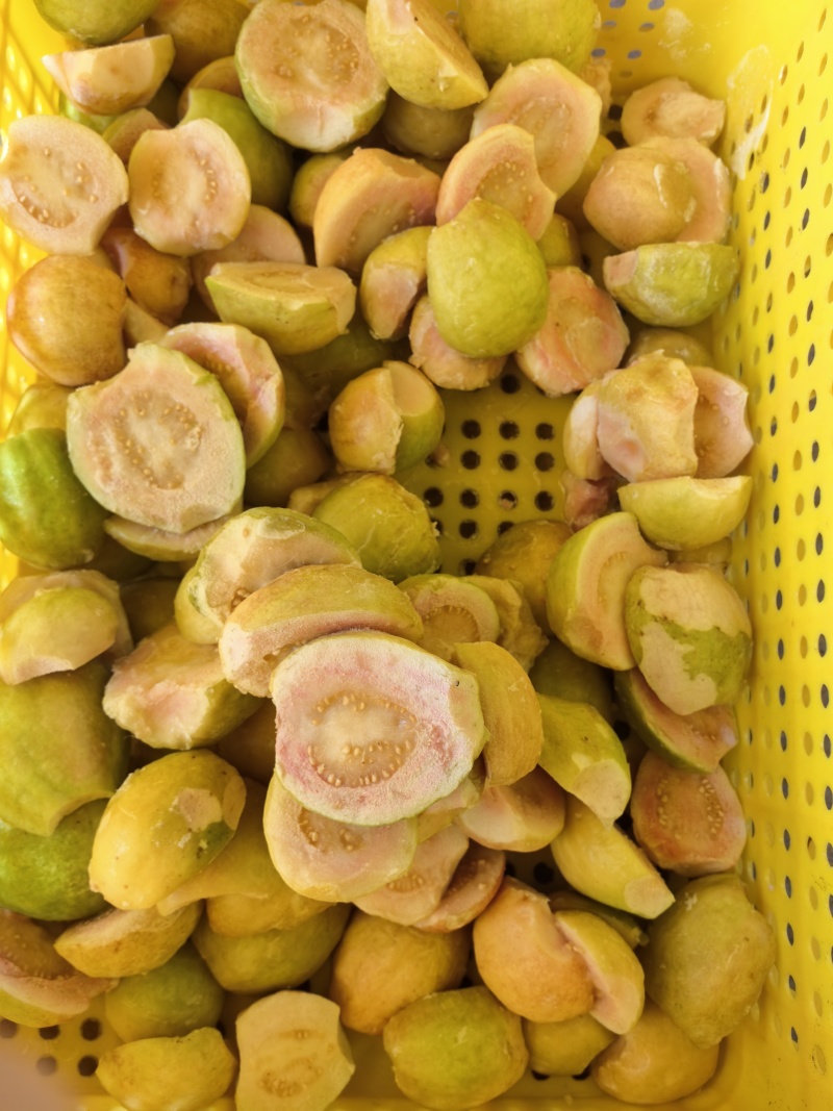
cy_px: 556
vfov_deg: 65.3
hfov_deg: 51.3
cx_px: 416
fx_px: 866
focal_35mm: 27
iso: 125
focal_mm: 6.98
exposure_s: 1/100
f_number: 2.8
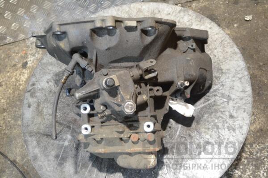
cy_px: 89
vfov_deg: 31.9
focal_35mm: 42
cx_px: 134
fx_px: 313
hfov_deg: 46.4
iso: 1400
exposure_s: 1/30
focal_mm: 28
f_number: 4.5
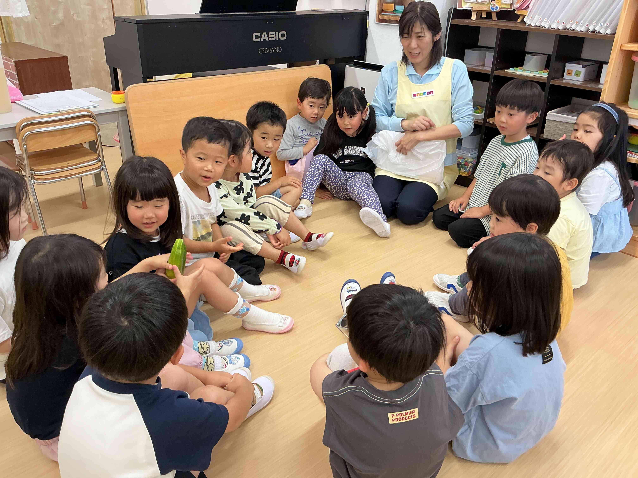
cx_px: 319
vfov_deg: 48.2
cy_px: 239
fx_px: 534
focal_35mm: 29
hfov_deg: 61.7
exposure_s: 1/60
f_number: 1.8
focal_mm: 3
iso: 64
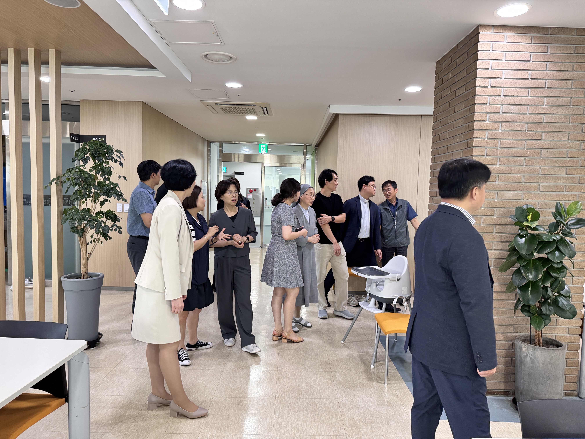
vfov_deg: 56.8
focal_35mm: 24
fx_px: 406
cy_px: 220
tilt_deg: -1.8
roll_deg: +1.1
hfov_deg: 71.6
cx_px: 292
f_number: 1.78
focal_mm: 6.76
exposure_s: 1/120
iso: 160
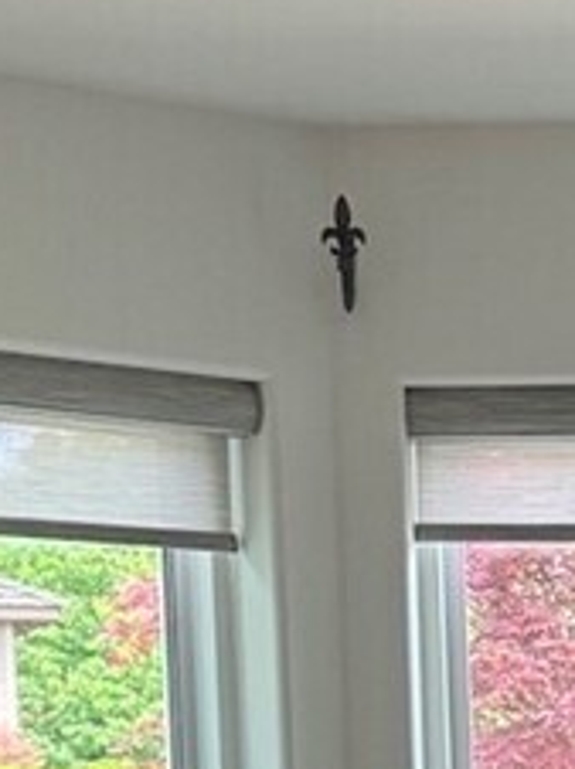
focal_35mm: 153
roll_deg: +2.6
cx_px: 837
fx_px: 3395
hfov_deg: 9.4
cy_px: 1147
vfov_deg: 12.3
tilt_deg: -2.6
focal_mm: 6.76
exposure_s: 1/121
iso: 100
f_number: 1.78
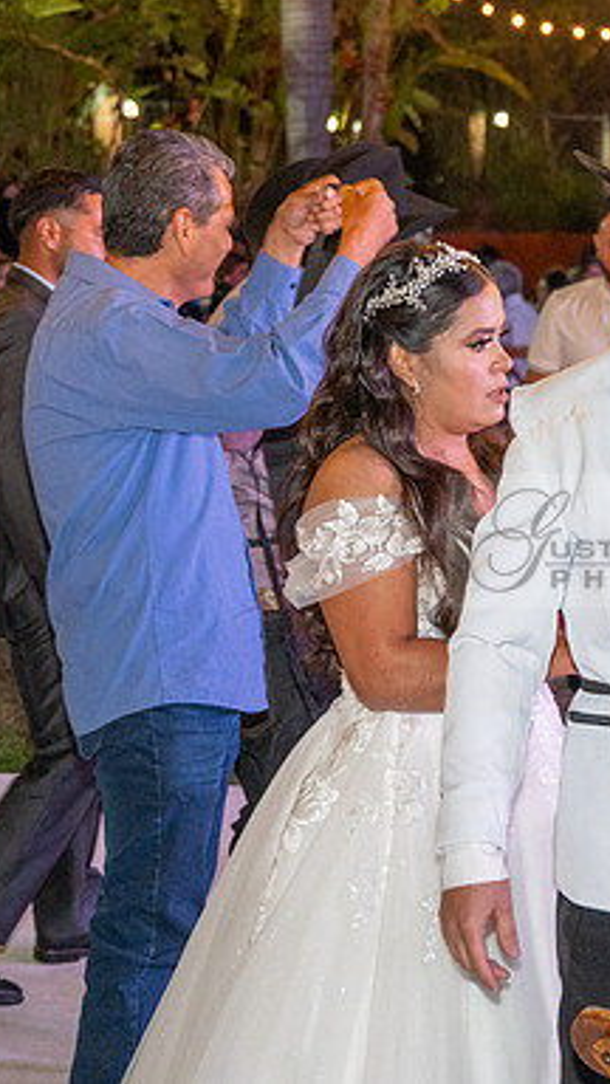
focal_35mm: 87
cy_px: 541
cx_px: 692
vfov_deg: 24.5
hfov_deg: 13.6
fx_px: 2502
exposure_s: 1/80
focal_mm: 55
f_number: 5.6
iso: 2500
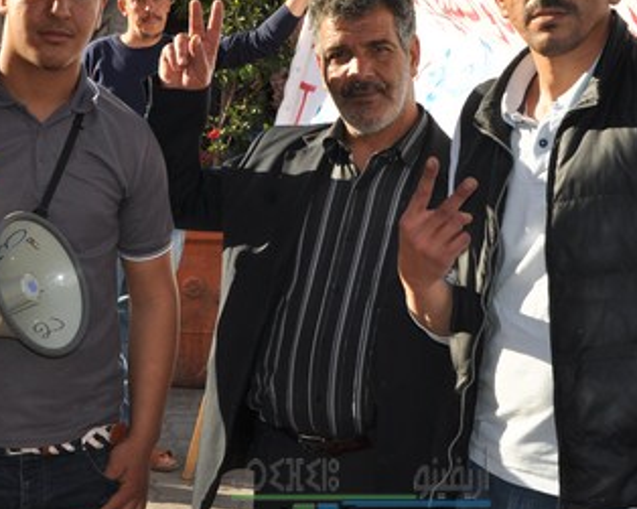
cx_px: 361
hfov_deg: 22.2
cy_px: 188
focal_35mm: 86
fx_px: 1621
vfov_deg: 17.8
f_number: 10
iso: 200
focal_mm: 30
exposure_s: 1/200
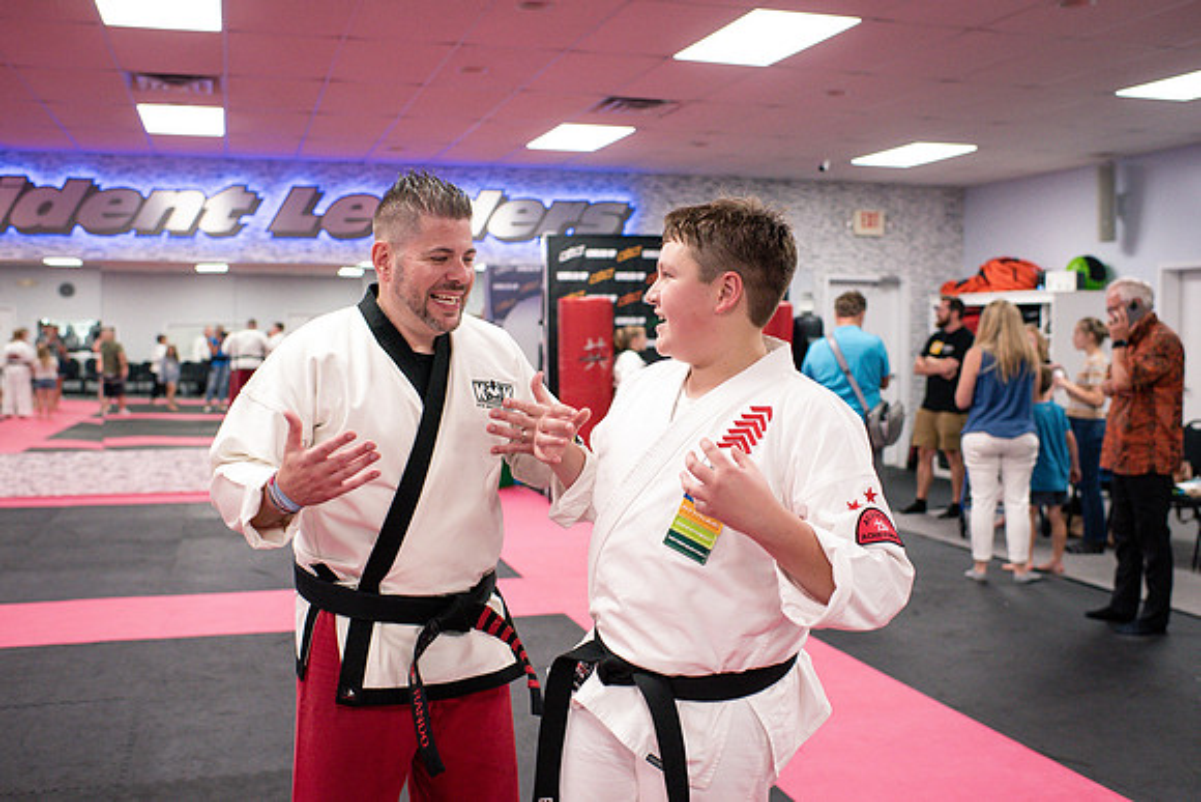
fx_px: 1229
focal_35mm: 37
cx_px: 618
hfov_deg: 52.1
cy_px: 400
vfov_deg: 36.1
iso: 3200
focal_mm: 35
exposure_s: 1/400
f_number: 3.2
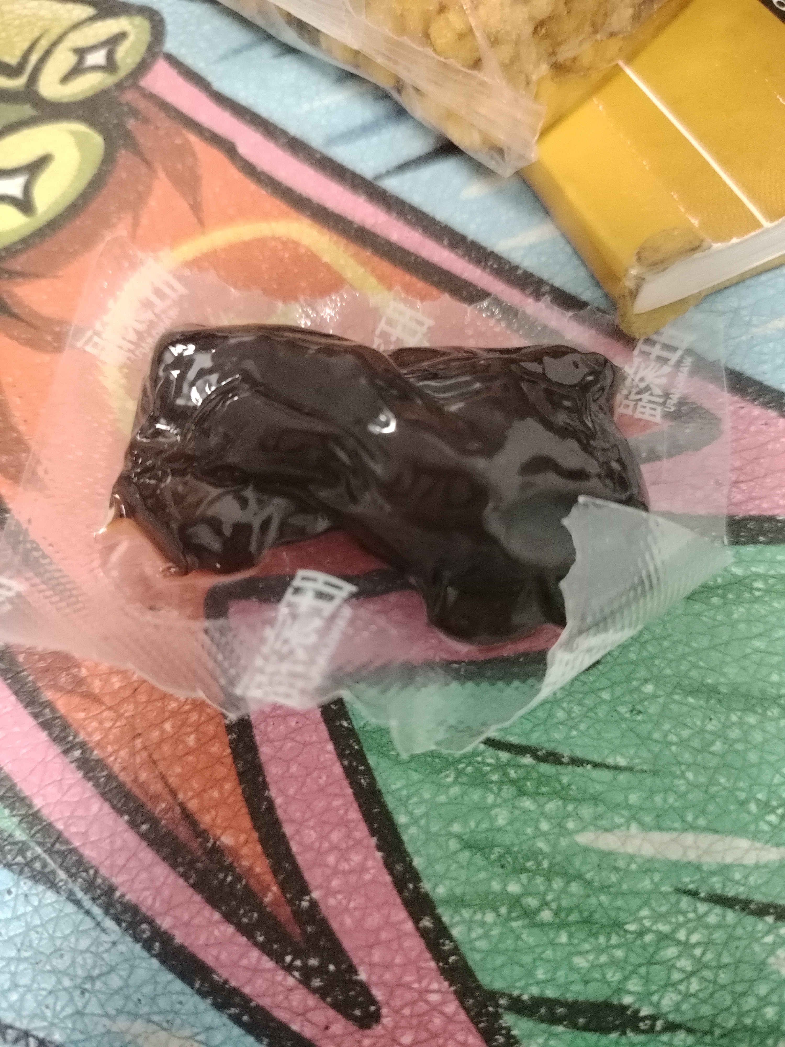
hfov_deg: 56.8
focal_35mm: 24
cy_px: 524
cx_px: 392
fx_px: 726
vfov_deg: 71.6
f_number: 1.75
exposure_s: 1/100
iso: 6306
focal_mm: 5.25
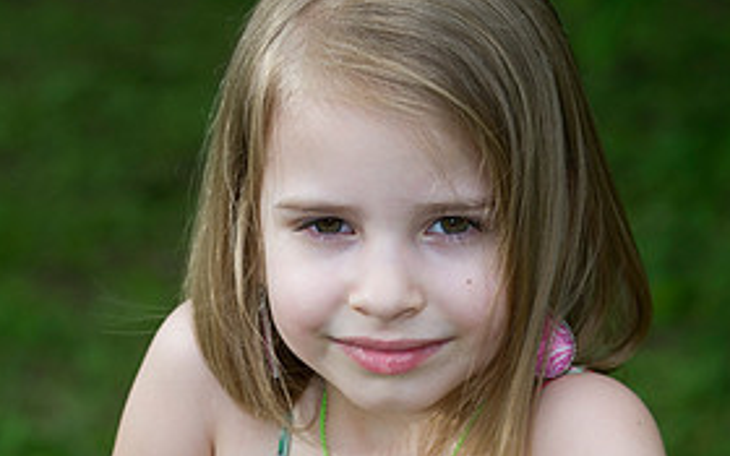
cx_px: 379
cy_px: 485
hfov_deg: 11.0
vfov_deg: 6.9
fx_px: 3780
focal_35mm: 190
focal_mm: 116
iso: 200
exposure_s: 1/160
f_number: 5.6
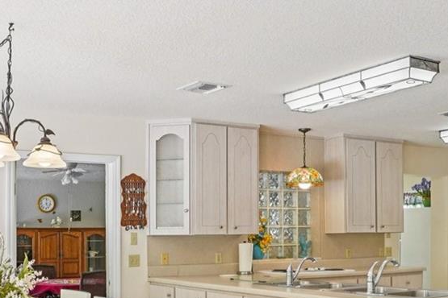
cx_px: 215
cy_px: 236
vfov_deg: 27.0
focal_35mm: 49
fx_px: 610
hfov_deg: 40.3
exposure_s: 1/30
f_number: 9
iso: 250
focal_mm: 17
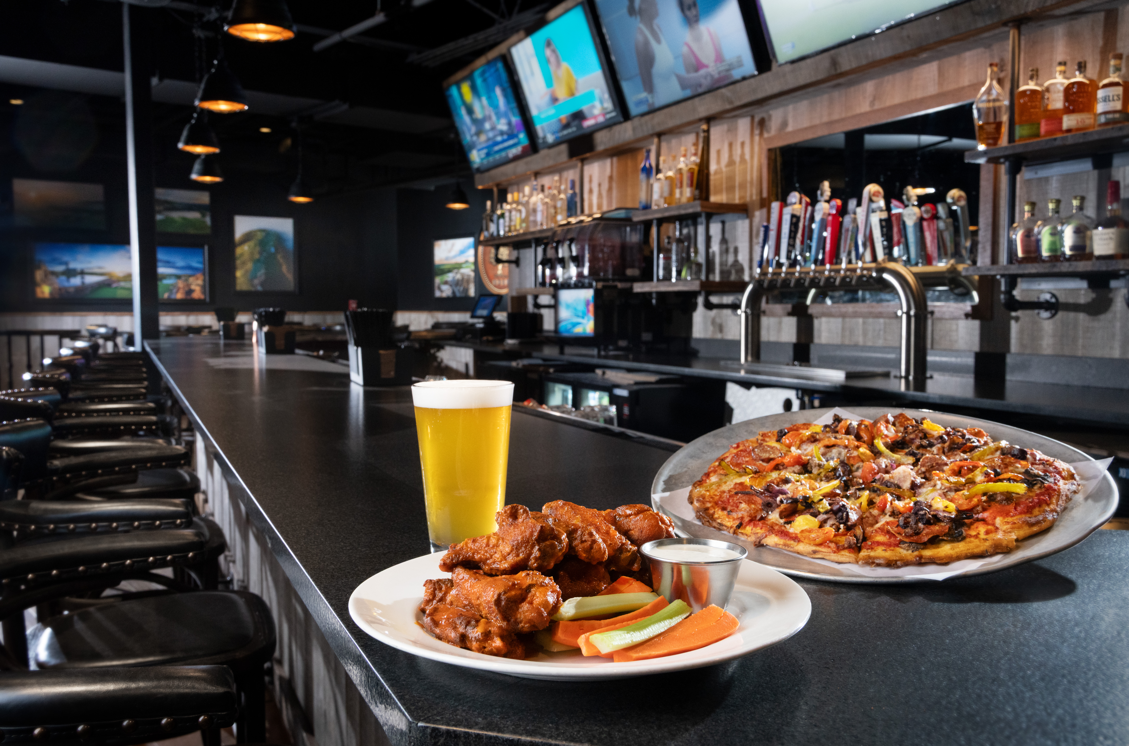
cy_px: 373
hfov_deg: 60.4
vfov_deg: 42.1
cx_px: 564
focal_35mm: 31
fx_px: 969
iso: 2500
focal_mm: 31
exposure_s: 1/60
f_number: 11
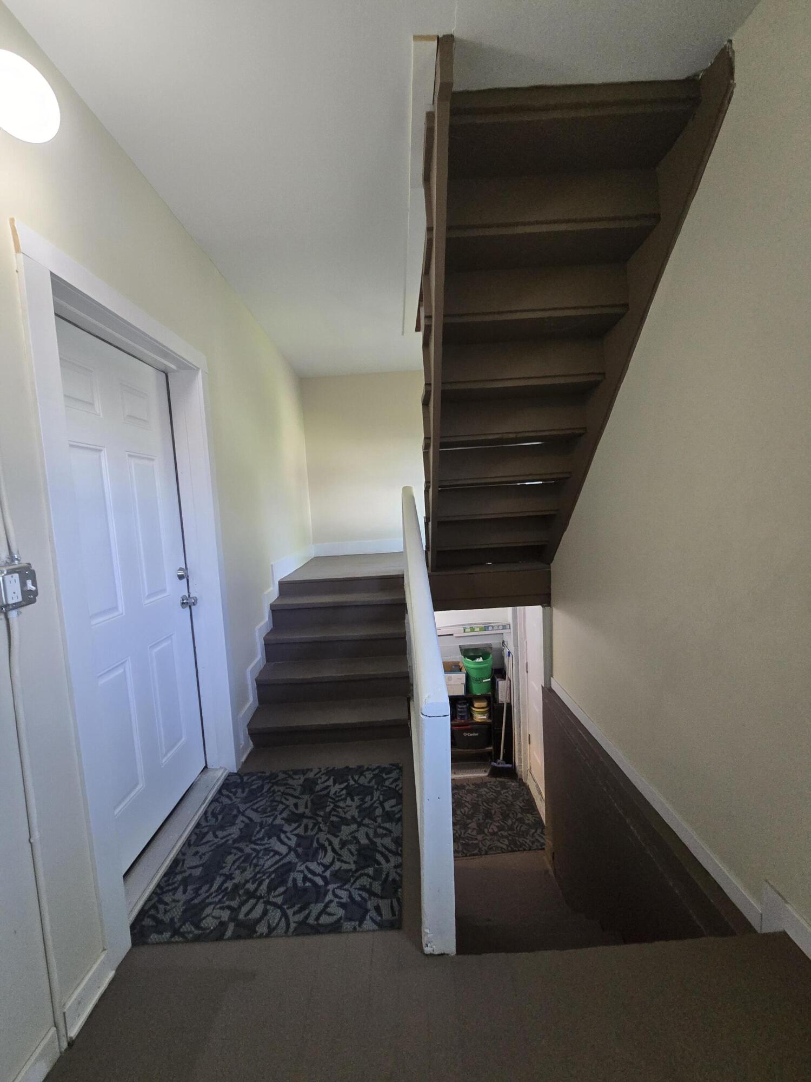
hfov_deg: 89.9
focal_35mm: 13
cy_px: 541
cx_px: 406
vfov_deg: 106.2
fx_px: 406
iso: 640
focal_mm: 2.2
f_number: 2.2
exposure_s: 1/60
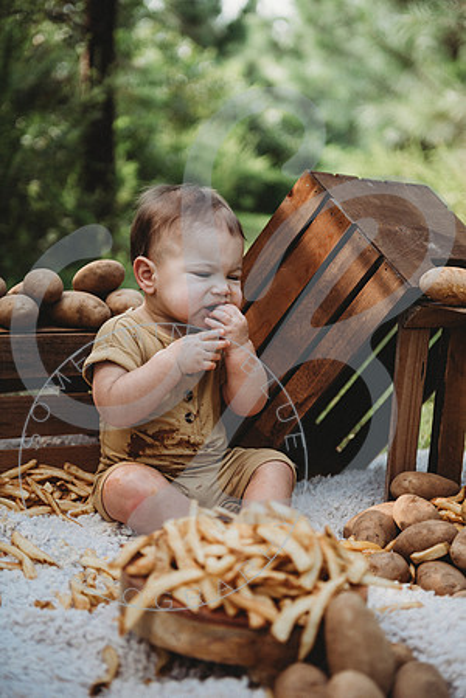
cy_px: 349
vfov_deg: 32.4
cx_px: 233
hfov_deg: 21.9
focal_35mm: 62
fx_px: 1204
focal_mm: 62
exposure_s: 1/320
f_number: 2.8
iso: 100
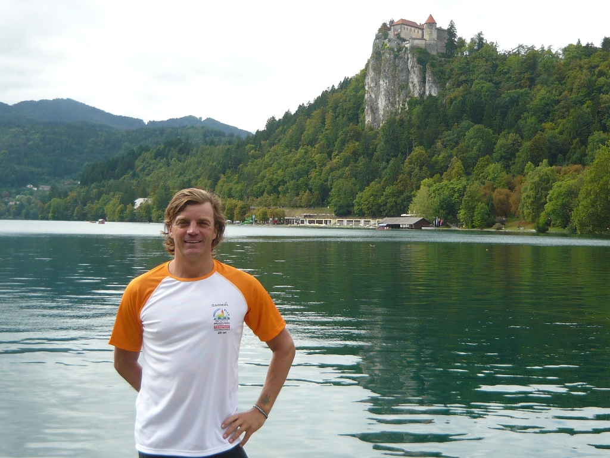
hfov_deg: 36.2
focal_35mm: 53
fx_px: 934
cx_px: 305
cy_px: 229
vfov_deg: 27.5
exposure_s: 1/800
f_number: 2.8
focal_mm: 5.5
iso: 100
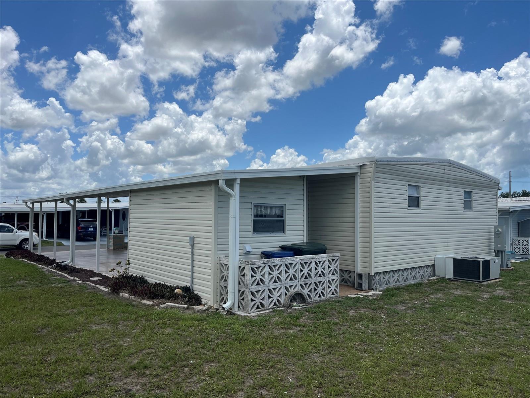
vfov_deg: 53.1
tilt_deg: +1.0
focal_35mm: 26
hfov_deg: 67.3
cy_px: 199
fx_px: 398
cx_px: 265
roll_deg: +0.1
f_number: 1.6
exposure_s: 1/6173
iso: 50
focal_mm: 5.1
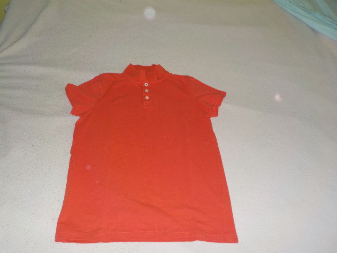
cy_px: 126
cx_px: 168
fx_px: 292
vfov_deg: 46.8
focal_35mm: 30
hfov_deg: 60.0
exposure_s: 1/30
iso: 200
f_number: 3.3
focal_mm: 4.1
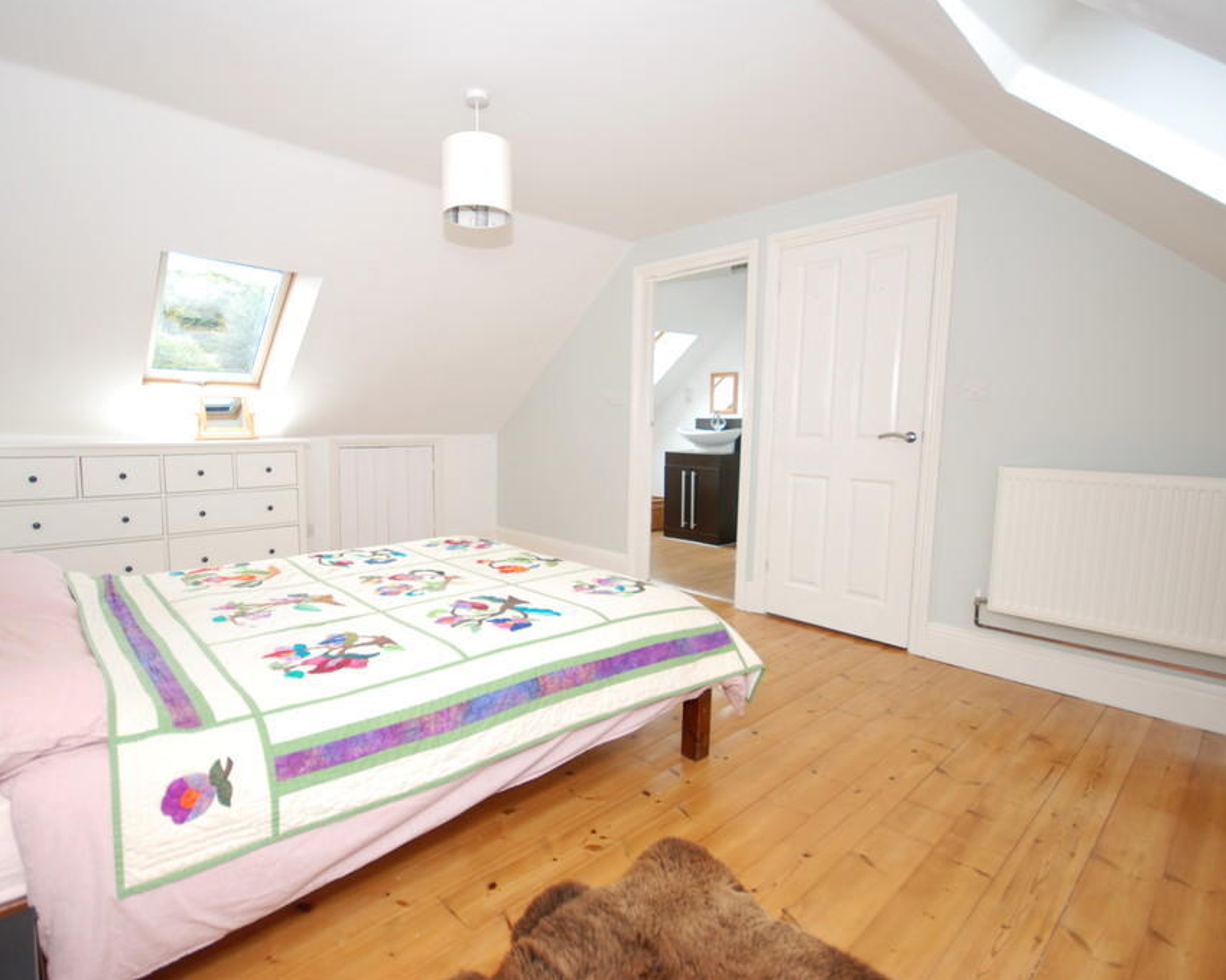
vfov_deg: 77.0
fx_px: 617
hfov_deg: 89.4
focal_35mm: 17
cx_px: 553
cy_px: 487
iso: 160
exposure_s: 1/60
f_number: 4
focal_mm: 10
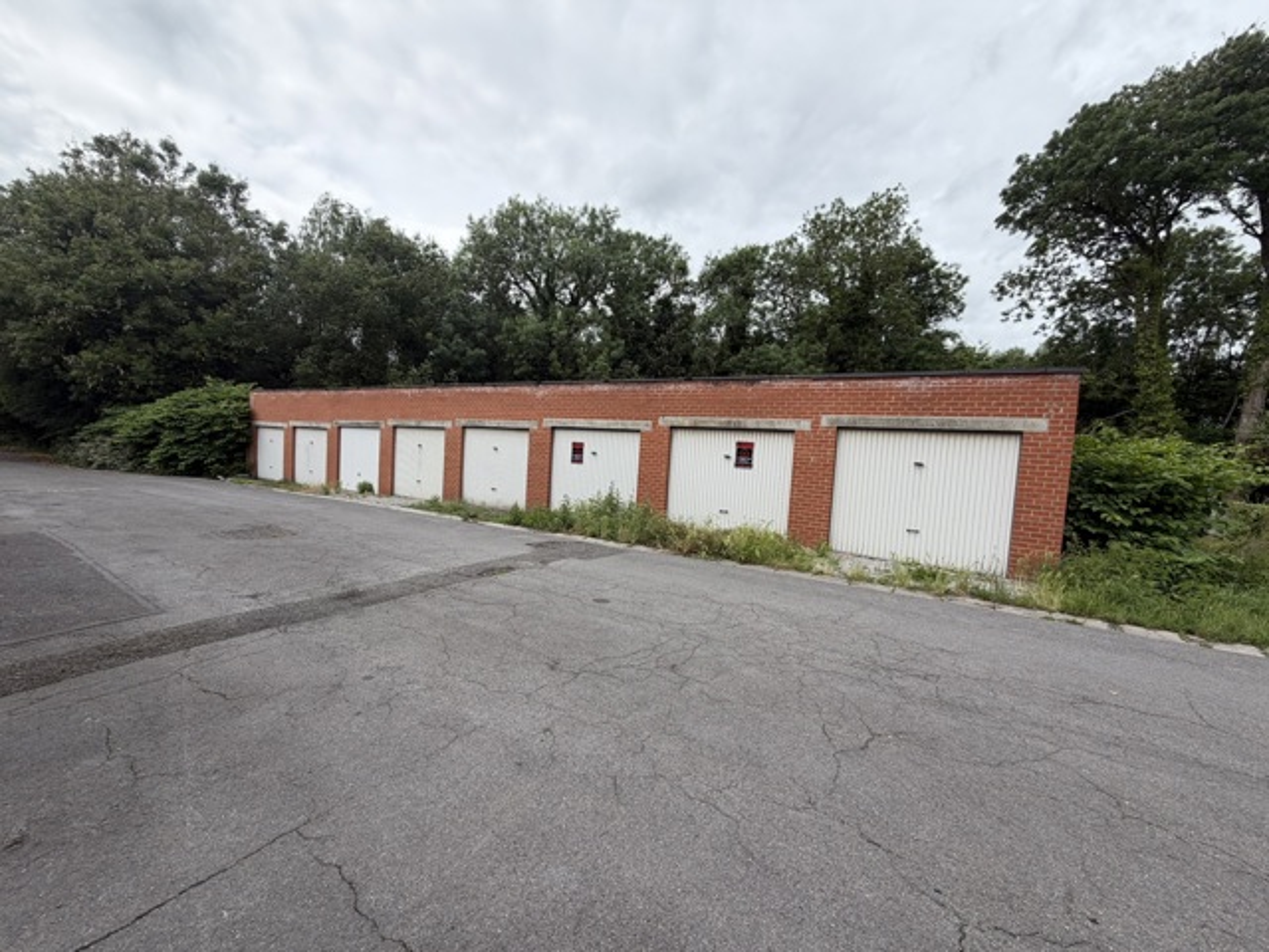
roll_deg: -3.1
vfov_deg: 85.7
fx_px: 513
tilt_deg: -1.9
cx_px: 634
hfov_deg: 102.1
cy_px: 476
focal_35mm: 14
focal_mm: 2.22
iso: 20
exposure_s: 1/770
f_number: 2.2
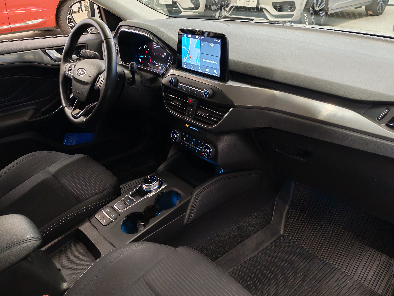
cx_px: 197
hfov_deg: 58.4
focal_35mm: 31
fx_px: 353
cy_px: 148
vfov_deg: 45.4
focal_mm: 6.12
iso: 2000
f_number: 1.9
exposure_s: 1/50
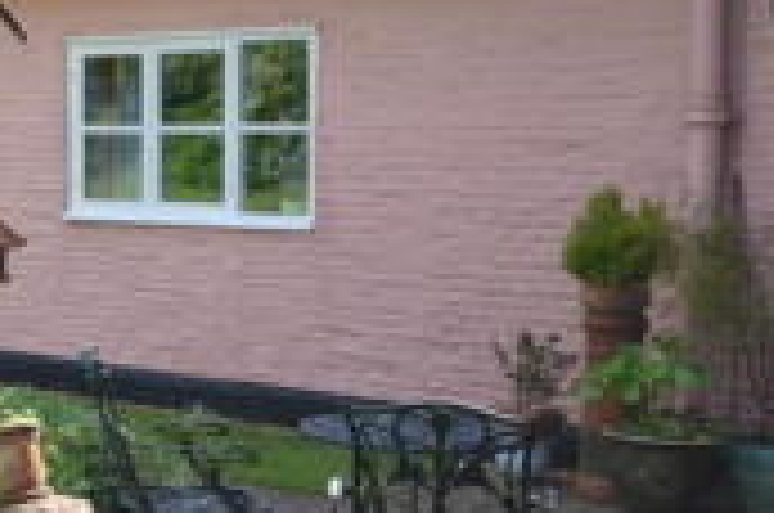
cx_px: -479
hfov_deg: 19.6
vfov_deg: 15.8
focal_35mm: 86
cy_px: 245
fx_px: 1844
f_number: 6.3
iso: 100
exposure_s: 1/160
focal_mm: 15
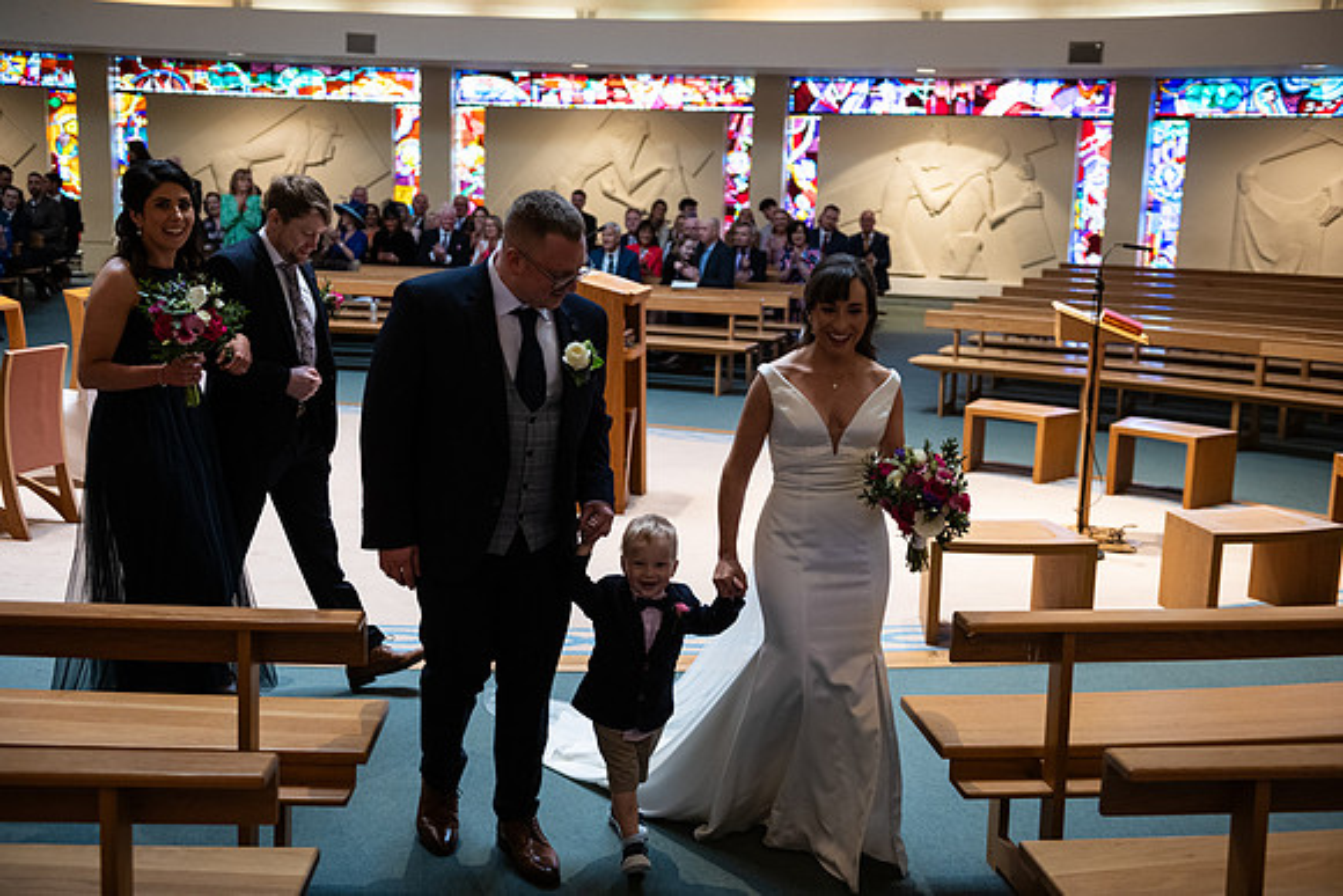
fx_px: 1493
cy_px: 448
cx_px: 672
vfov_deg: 33.4
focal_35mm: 40
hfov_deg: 48.4
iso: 1000
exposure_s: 1/160
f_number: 3.5
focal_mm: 40
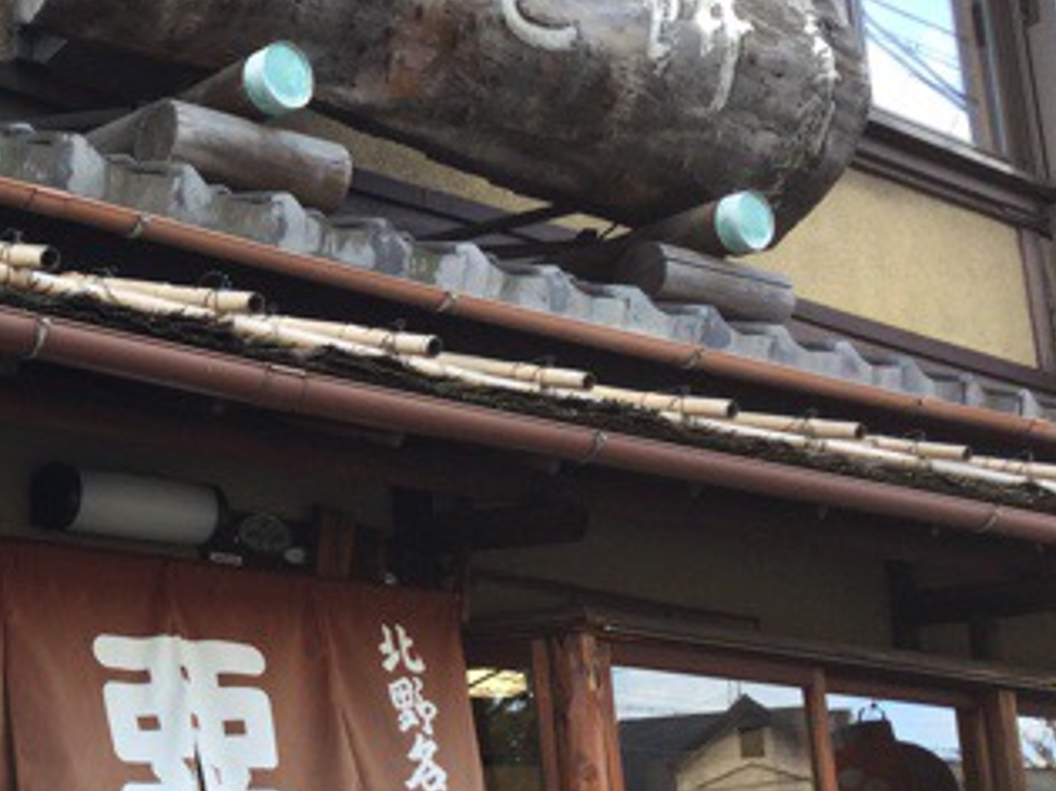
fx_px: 1921
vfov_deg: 23.2
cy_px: 520
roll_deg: -1.0
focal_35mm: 63
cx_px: 44
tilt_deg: +13.9
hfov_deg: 29.1
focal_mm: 3.3
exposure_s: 1/120
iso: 32
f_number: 2.4
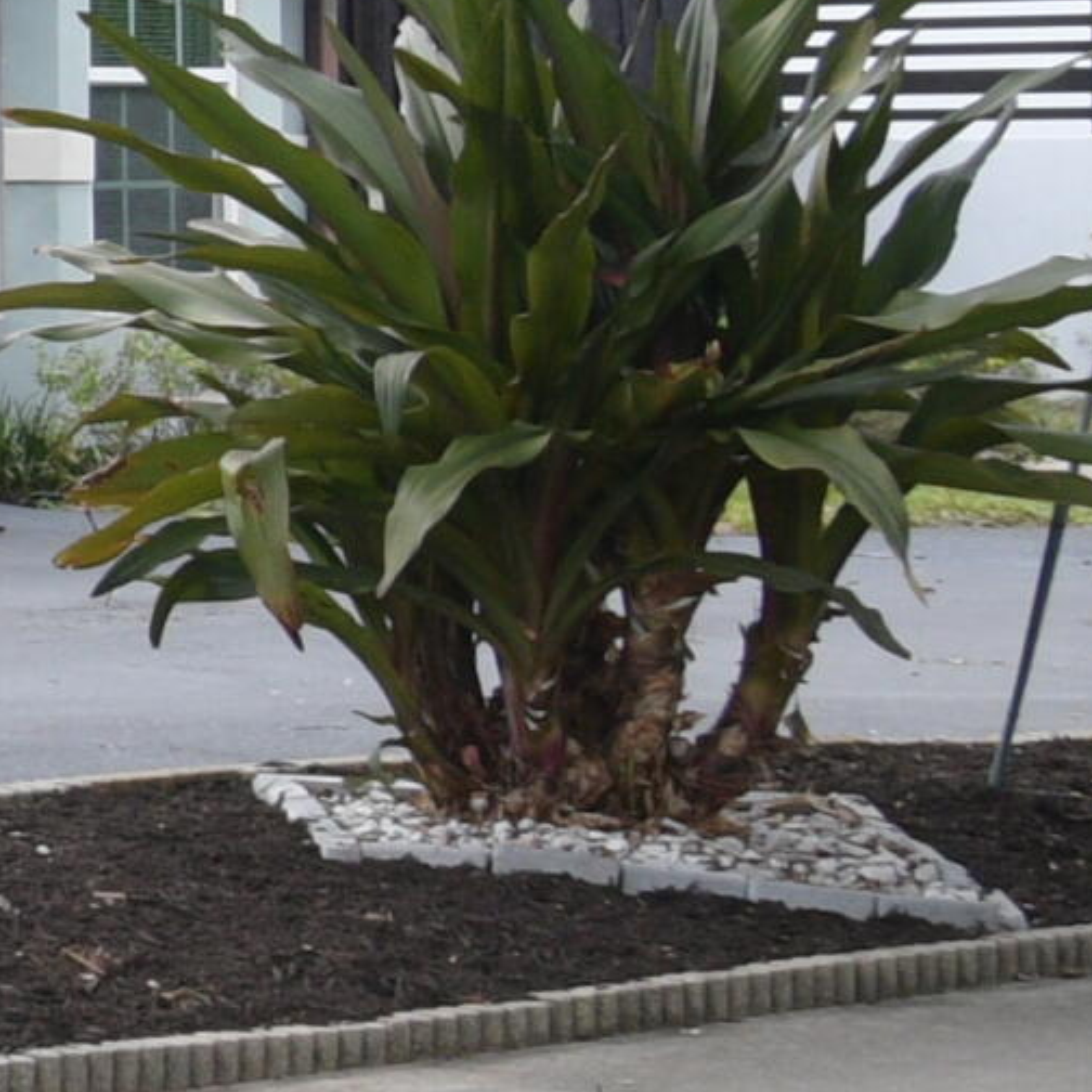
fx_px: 6496
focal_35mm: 182
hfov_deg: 8.2
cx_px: -2145
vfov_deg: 9.5
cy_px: -102
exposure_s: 1/200
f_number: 8
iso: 500
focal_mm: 18
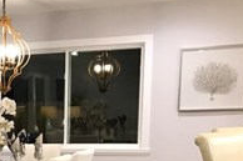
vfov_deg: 13.4
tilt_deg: -12.4
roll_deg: +1.1
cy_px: 246
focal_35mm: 96
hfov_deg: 19.4
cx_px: -84
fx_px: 647
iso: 40
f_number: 1.8
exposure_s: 1/17
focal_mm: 3.99
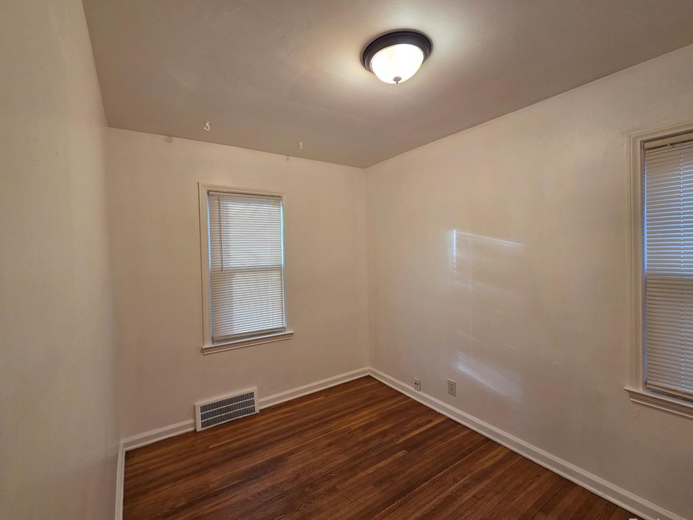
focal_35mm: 14
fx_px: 280
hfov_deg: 102.0
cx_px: 329
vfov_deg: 85.7
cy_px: 256
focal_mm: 2.2
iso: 200
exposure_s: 1/60
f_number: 2.2
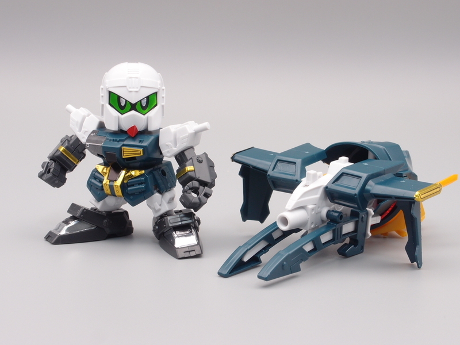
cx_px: 230
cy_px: 172
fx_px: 864
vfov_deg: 22.6
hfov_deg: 29.8
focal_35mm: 65
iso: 100
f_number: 8
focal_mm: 14.05
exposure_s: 1/6
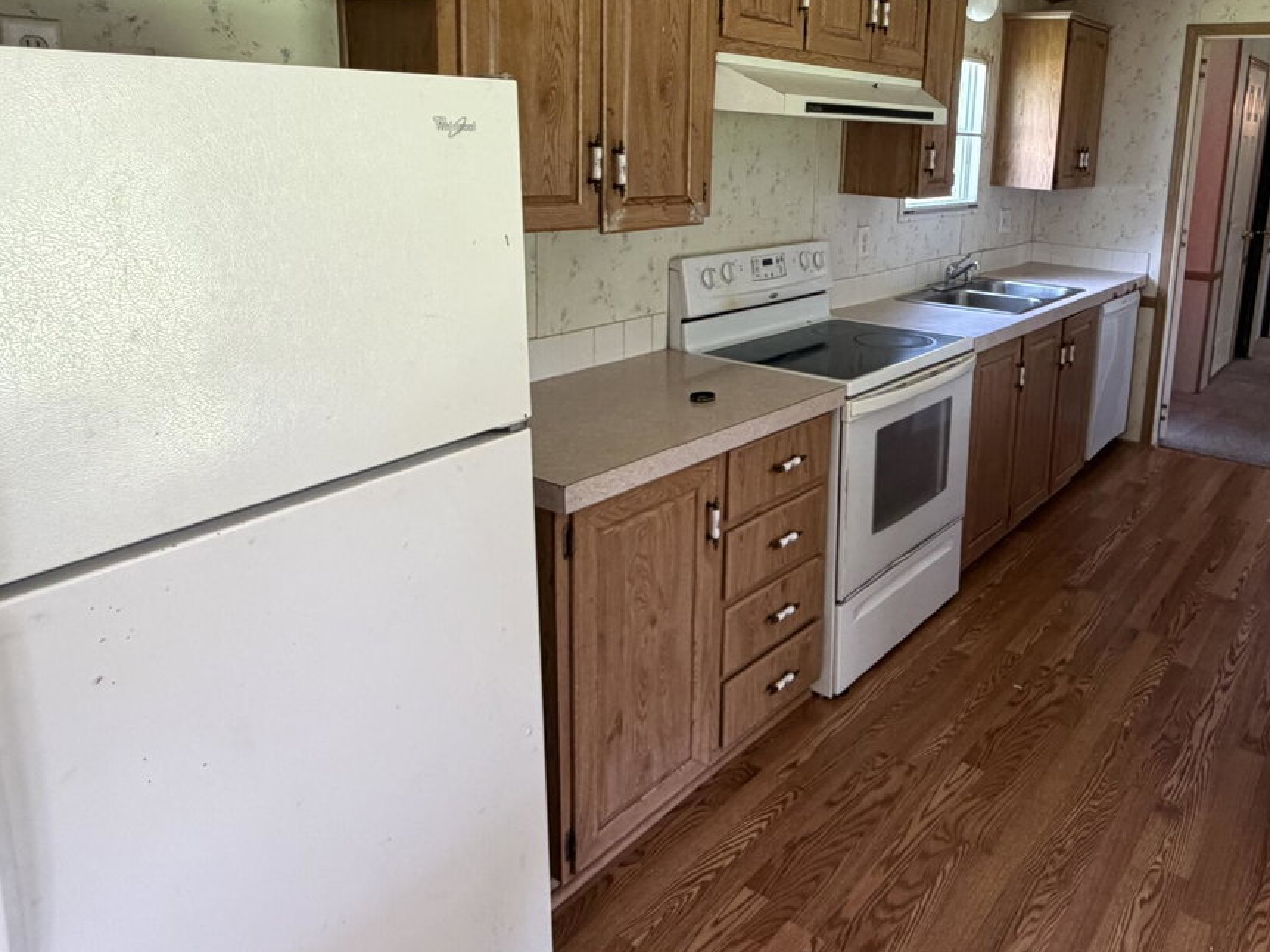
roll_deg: -2.5
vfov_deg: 52.0
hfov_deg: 65.7
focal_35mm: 26
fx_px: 954
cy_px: 312
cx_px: 837
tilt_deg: -10.1
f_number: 2.2
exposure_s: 1/112
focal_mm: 2.22
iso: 320
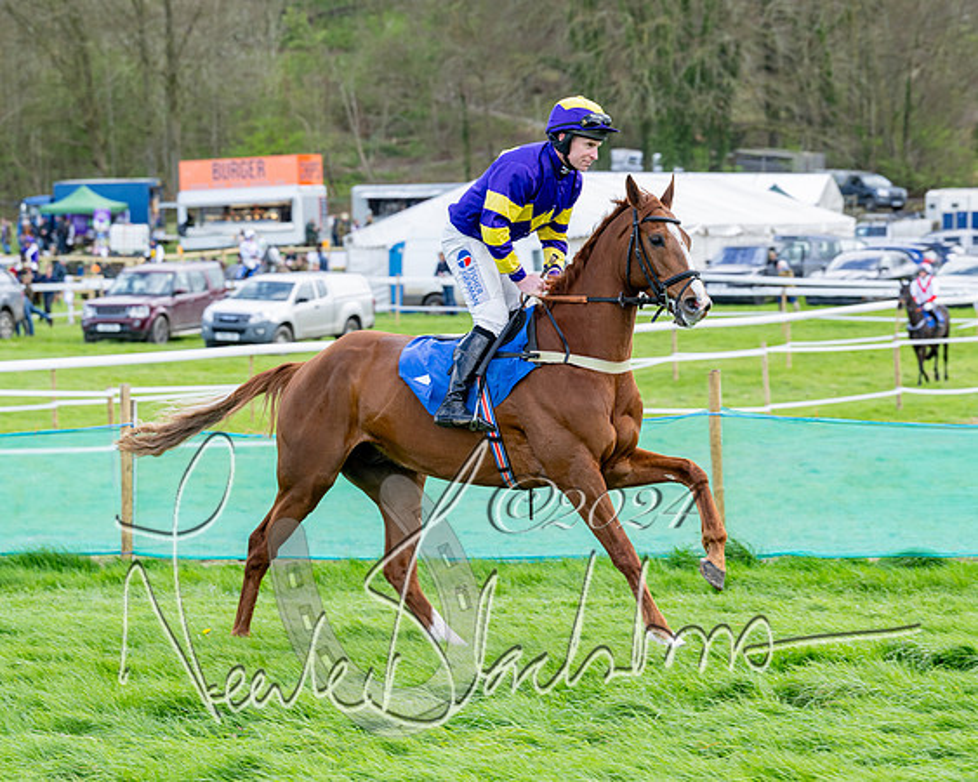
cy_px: 435
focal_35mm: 130
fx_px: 3768
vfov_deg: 11.8
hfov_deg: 14.8
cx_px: 539
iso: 400
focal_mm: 104
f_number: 5
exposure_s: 1/640
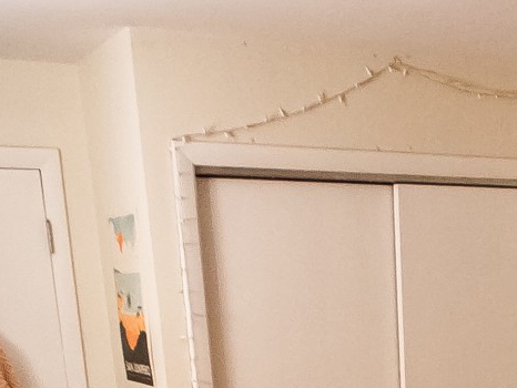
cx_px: 538
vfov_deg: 11.0
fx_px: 1838
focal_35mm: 123
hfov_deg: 15.7
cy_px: 765
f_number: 1.8
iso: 80
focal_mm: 3.99
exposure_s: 1/30
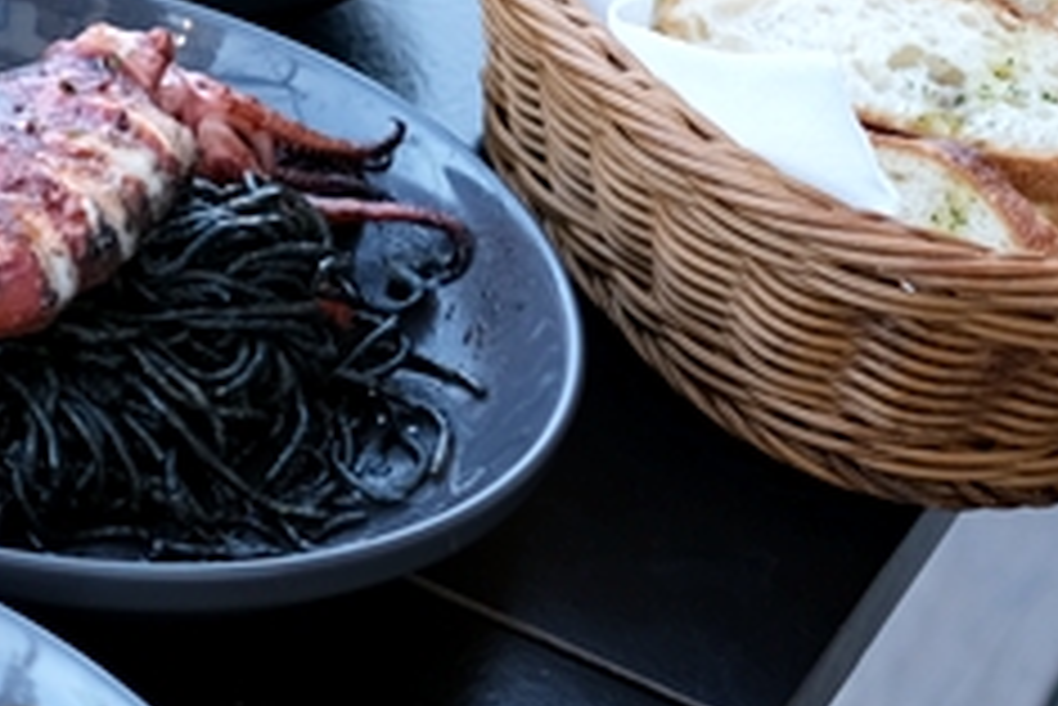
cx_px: -869
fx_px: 3940
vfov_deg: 10.2
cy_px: 184
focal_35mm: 134
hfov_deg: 13.6
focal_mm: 23
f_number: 2.8
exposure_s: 1/120
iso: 160
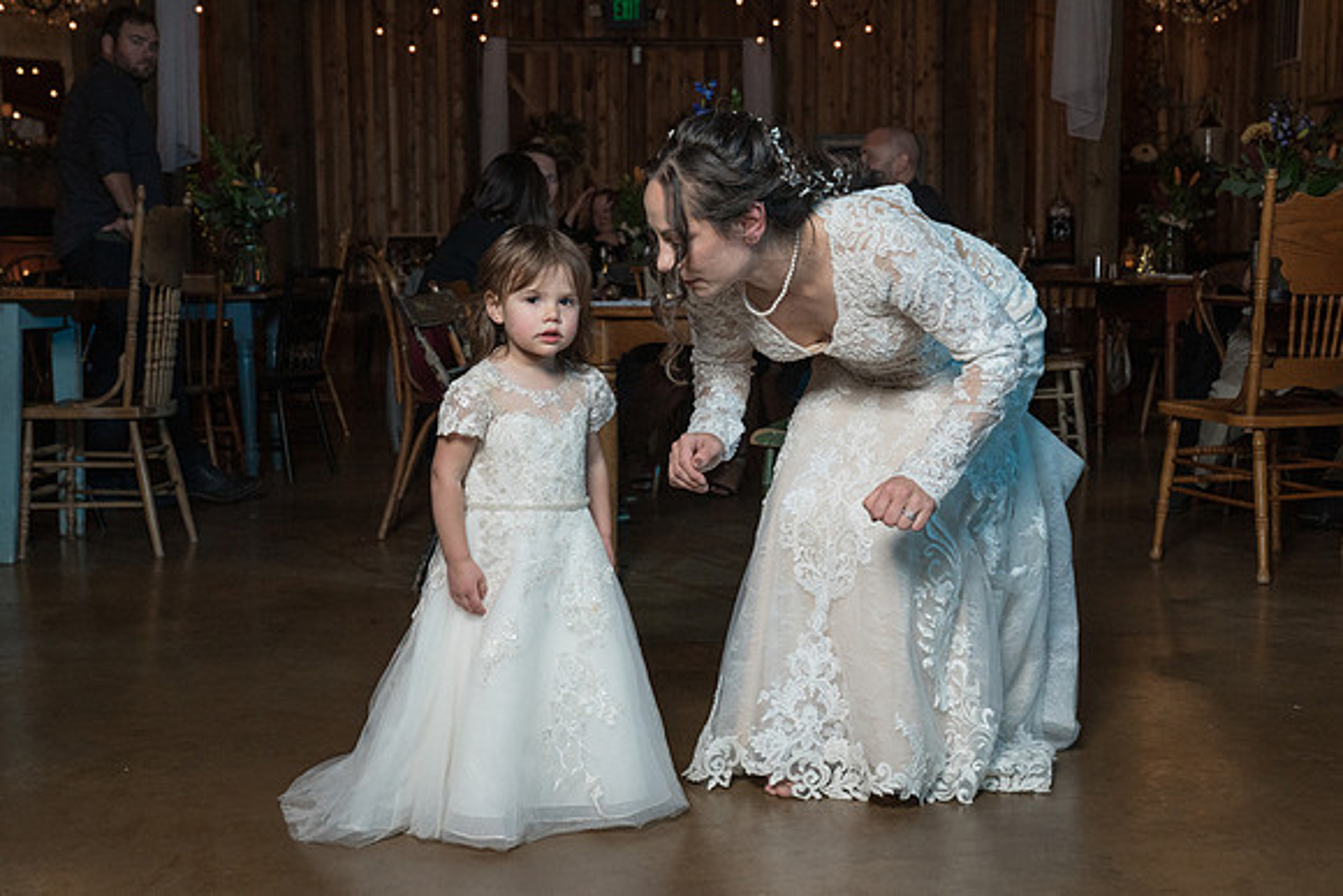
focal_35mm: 52
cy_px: 443
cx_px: 669
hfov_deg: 38.0
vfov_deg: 25.9
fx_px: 1951
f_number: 5.6
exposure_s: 1/200
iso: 2000
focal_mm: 45
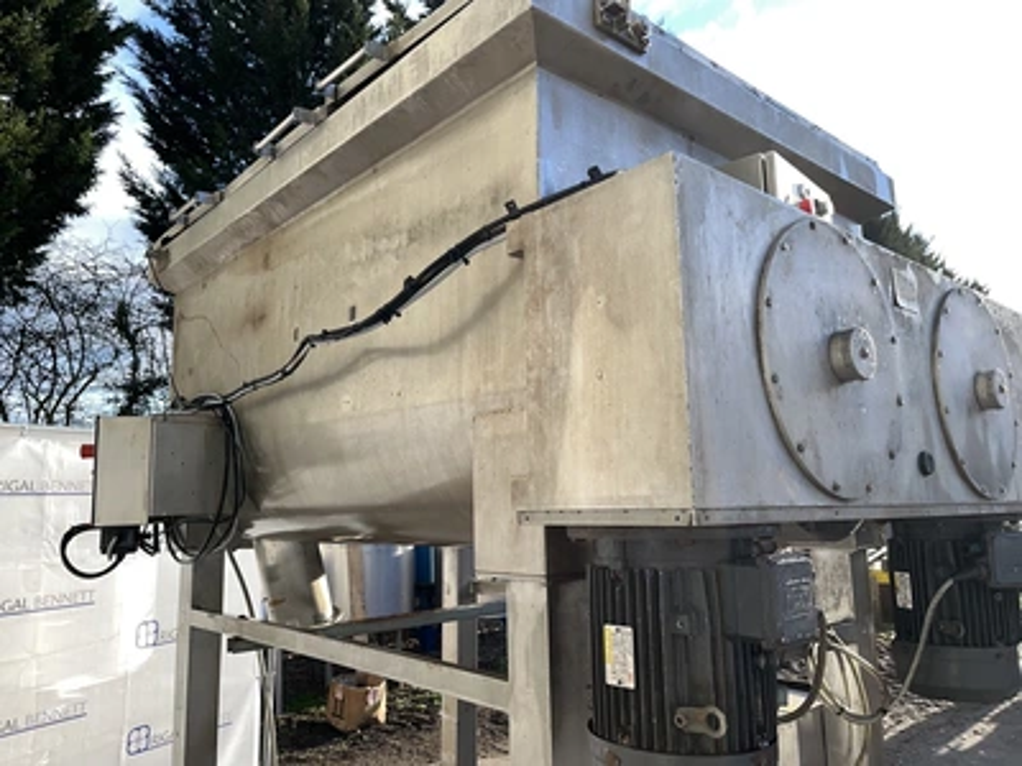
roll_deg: +2.0
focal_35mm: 26
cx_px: 511
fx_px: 768
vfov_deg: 53.1
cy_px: 383
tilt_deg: +2.6
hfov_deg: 67.3
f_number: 1.6
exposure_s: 1/1046
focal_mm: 5.1
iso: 50
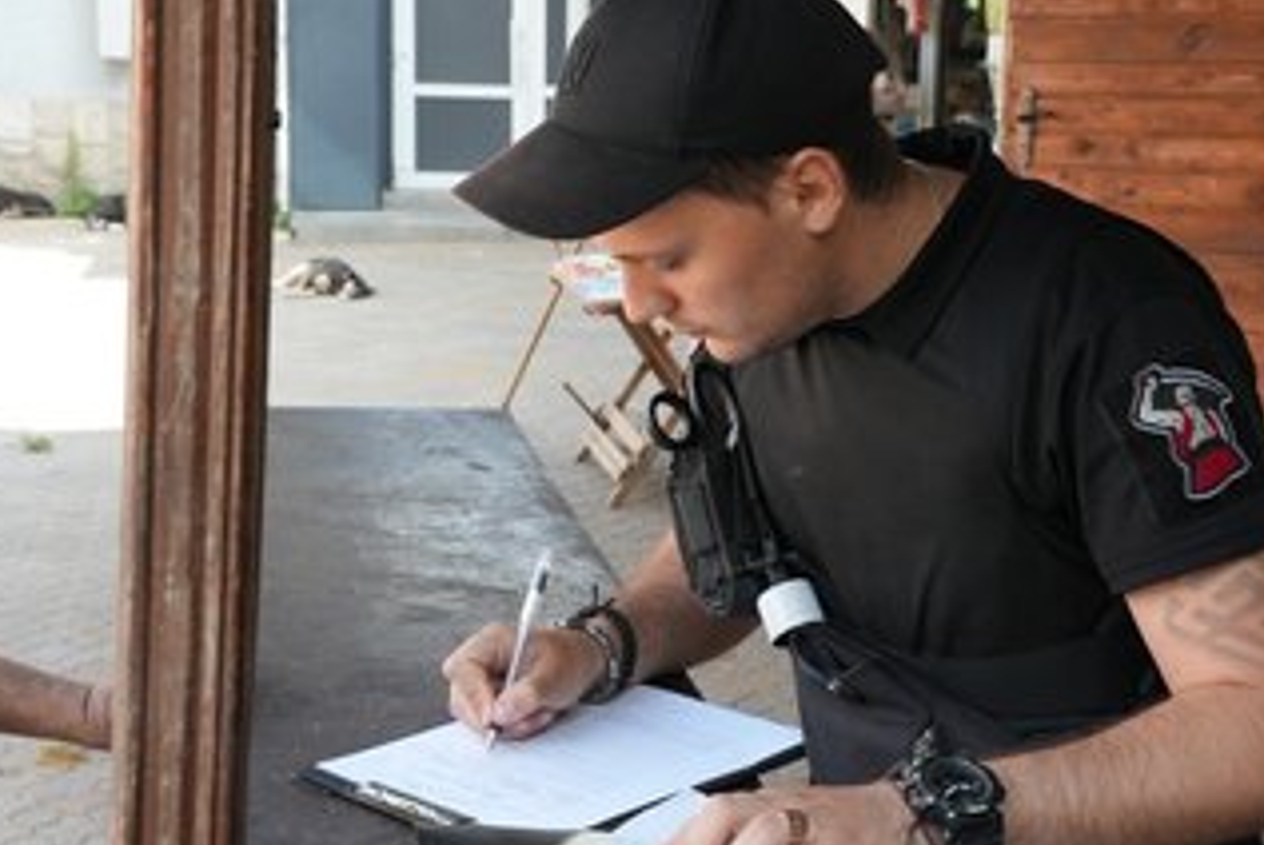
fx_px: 2038
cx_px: 642
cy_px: 393
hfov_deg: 34.5
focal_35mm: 58
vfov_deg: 23.4
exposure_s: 1/160
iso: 1250
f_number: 3.5
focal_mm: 46
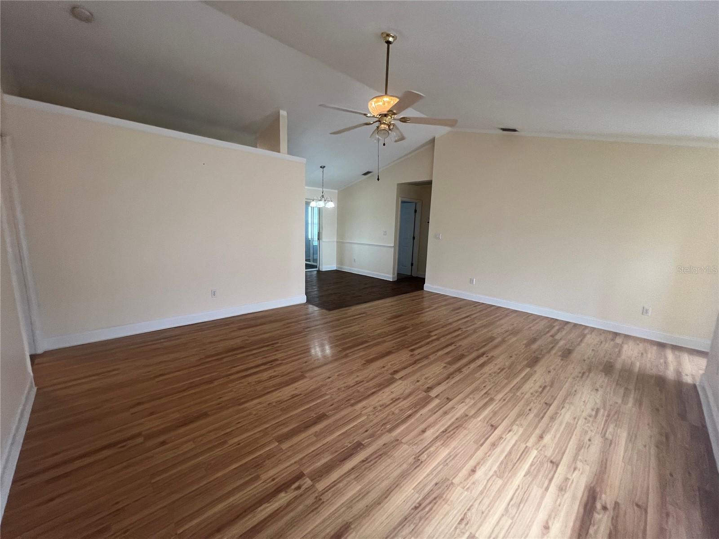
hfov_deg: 106.2
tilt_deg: -6.5
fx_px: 270
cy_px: 270
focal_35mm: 13
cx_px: 360
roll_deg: -2.5
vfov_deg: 89.9
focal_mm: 1.57
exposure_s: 1/120
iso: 200
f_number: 1.8
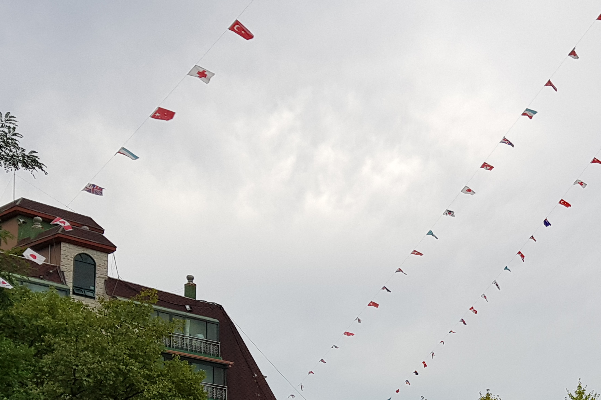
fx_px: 1035
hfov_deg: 31.8
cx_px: 456
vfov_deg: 20.3
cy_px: 497
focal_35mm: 62
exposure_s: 1/1444
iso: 40
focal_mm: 4.3
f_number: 1.7
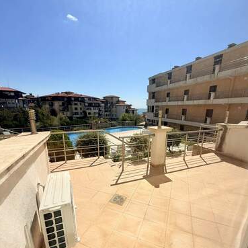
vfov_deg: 83.3
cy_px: 143
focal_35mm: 17
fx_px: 138
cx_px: 126
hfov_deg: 84.0
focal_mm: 2.22
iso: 50
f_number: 2.2
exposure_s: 1/4425
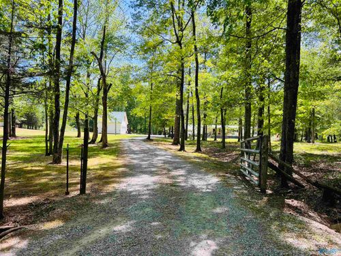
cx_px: 170
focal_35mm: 26
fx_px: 256
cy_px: 128
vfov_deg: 53.1
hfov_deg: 67.3
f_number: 1.5
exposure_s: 1/780
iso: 50
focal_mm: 5.7
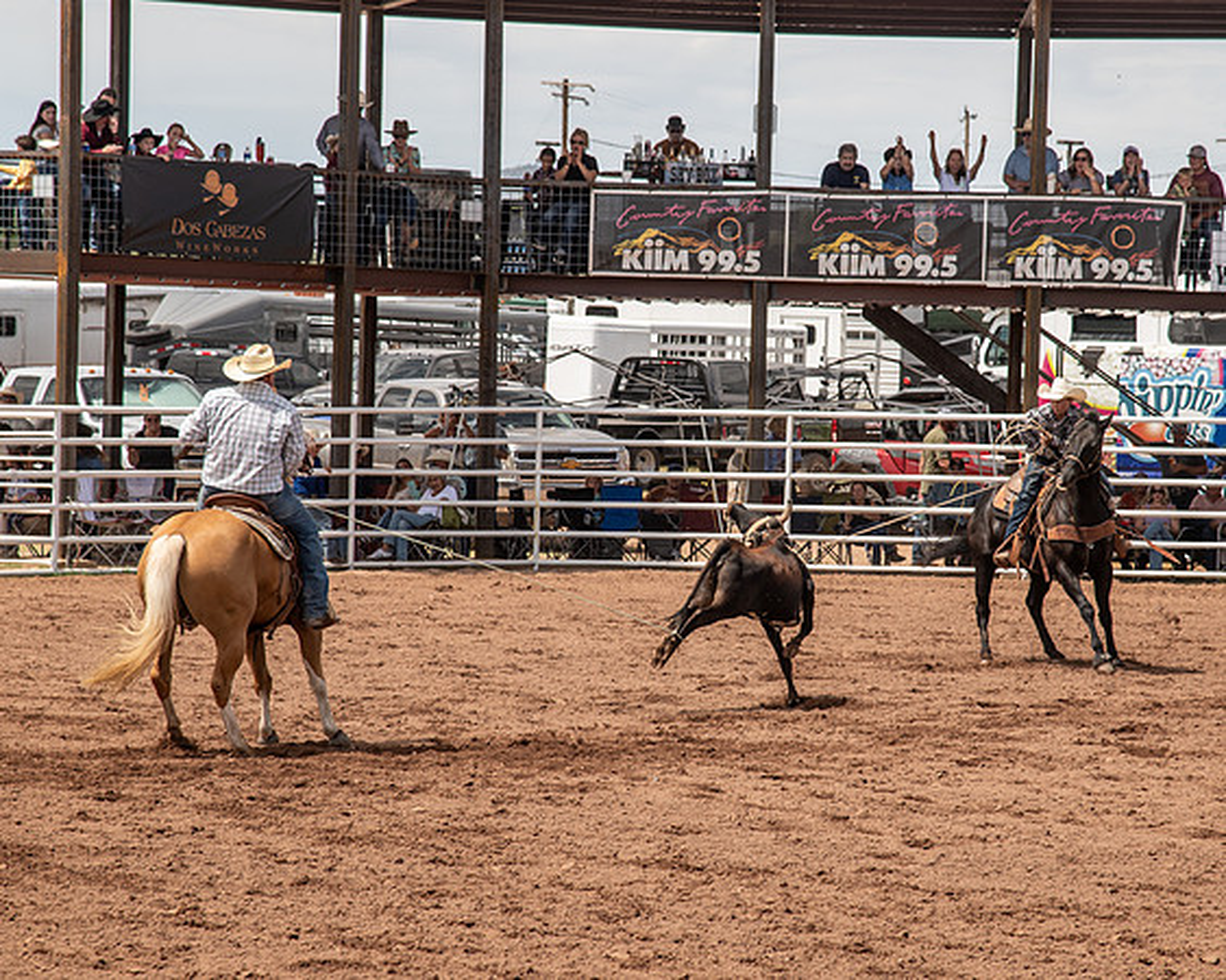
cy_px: 472
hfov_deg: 10.7
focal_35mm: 181
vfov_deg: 8.5
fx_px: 6570
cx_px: 726
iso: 100
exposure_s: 1/320
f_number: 6.3
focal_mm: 120
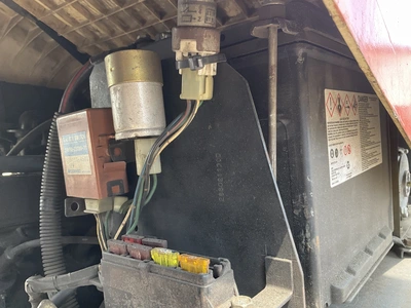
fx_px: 344
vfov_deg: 48.2
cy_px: 154
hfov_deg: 61.7
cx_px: 206
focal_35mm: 29
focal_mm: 3
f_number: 1.8
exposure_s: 1/122
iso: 64
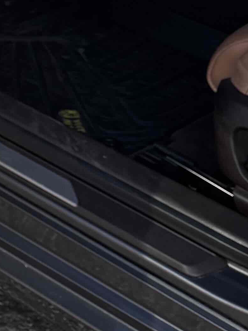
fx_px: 1251
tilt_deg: -19.9
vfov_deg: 14.4
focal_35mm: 131
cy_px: -109
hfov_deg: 9.6
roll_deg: +2.7
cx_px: -408
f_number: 1.78
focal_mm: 6.76
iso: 80
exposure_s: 1/1131
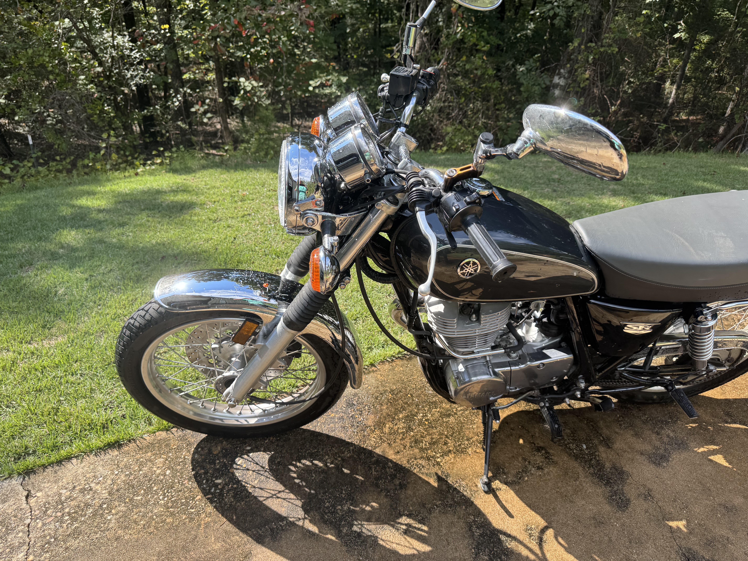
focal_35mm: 24
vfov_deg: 56.8
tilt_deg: -33.8
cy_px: 280
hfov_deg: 71.6
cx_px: 374
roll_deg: -5.6
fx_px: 519
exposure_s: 1/1026
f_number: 1.78
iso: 80
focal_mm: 6.76
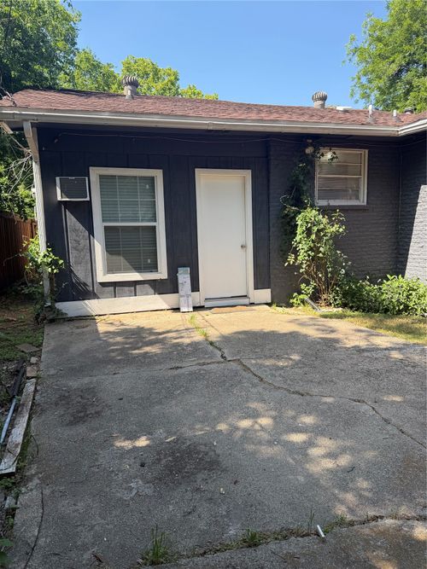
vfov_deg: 71.6
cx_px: 214
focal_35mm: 24
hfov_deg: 56.8
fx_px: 395
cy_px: 284
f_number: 1.78
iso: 80
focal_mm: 6.76
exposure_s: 1/1211
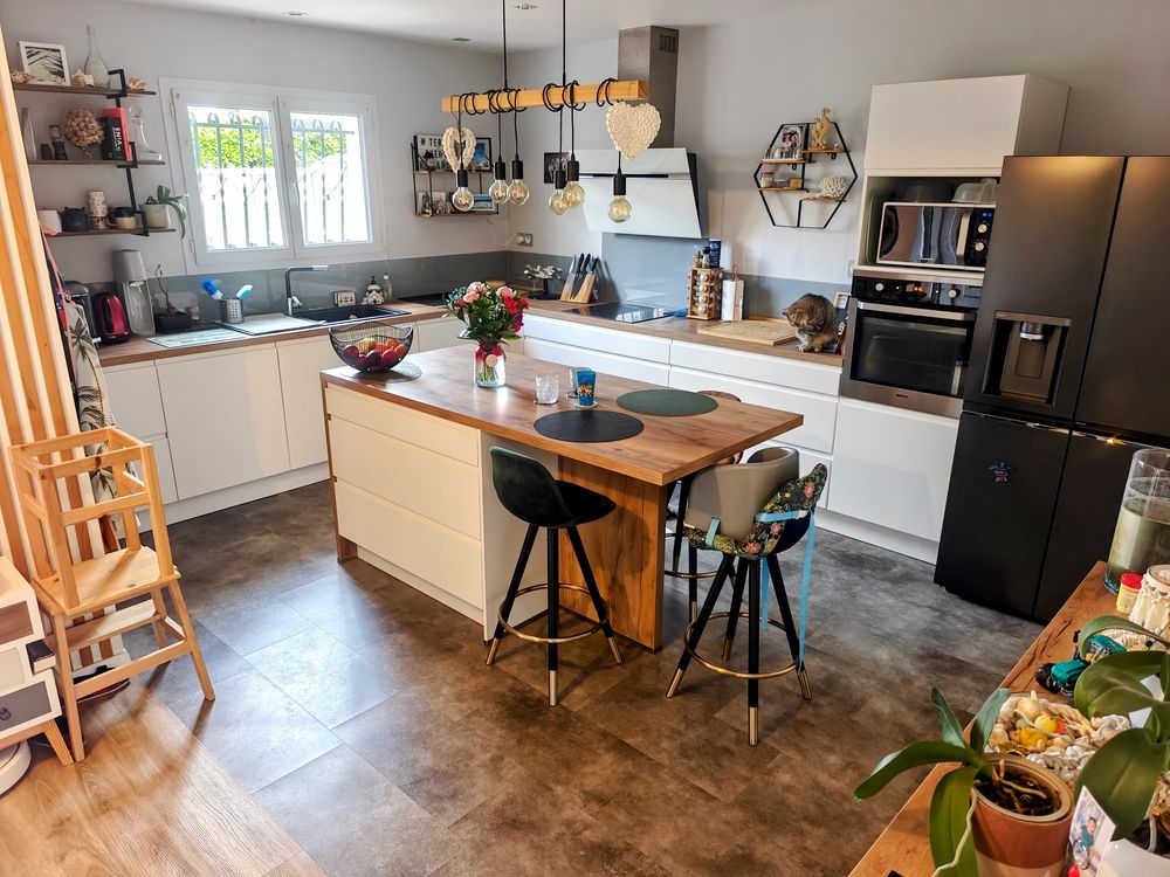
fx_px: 777
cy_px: 438
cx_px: 585
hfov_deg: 73.9
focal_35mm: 23
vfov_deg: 58.9
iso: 1000
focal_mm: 6.06
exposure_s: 1/100
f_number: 1.6
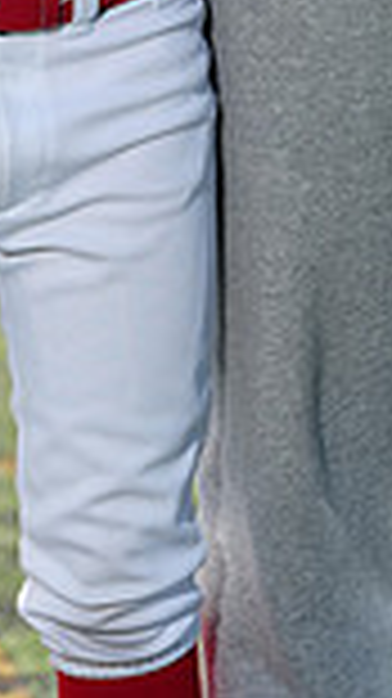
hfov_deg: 1.8
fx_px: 12308
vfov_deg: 3.2
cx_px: 259
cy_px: -603
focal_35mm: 665
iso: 50
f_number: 5
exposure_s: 1/250
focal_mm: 170
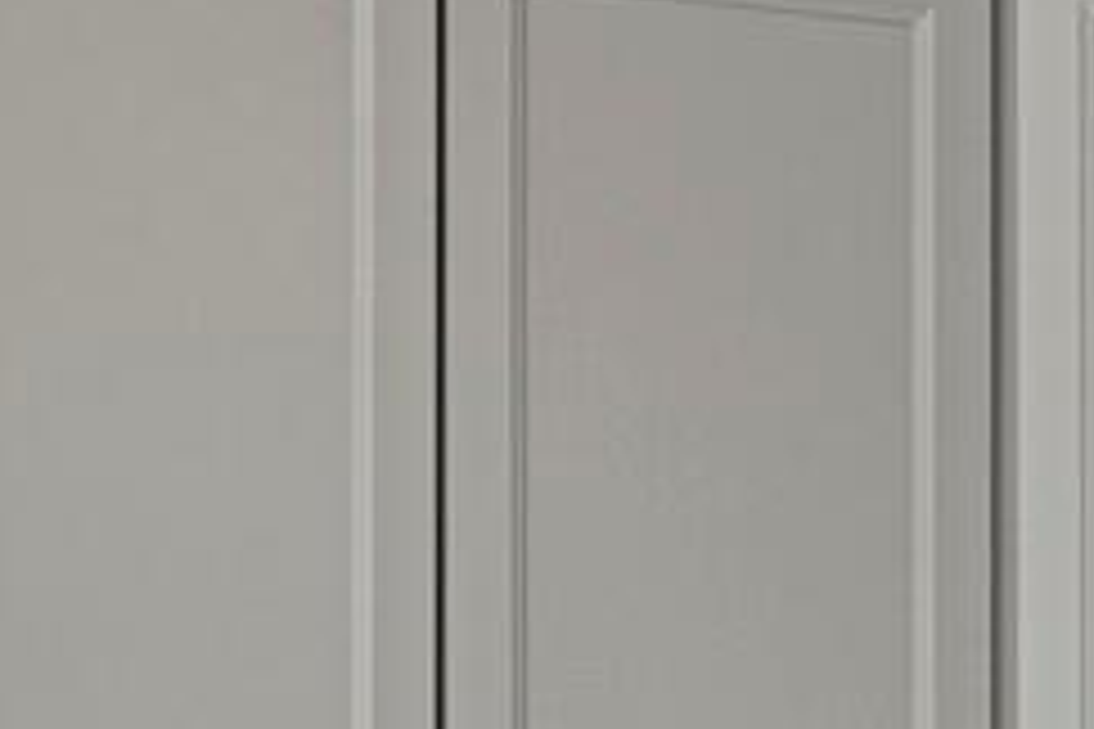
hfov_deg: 18.2
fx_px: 3403
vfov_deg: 11.5
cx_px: 313
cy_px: 1220
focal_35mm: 112
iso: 250
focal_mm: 17
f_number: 8
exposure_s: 1
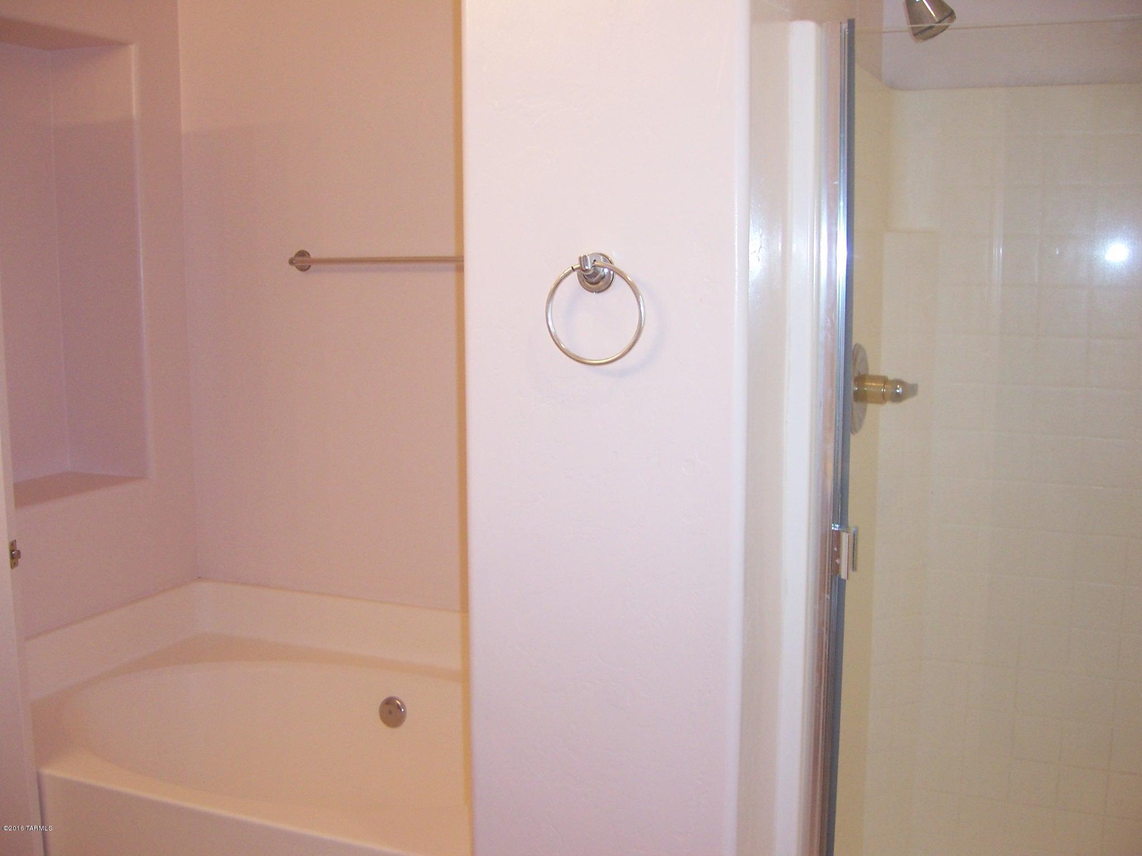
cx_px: 571
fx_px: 1188
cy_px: 428
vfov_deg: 39.7
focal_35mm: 36
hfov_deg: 51.4
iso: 125
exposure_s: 1/60
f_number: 2.8
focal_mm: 6.2
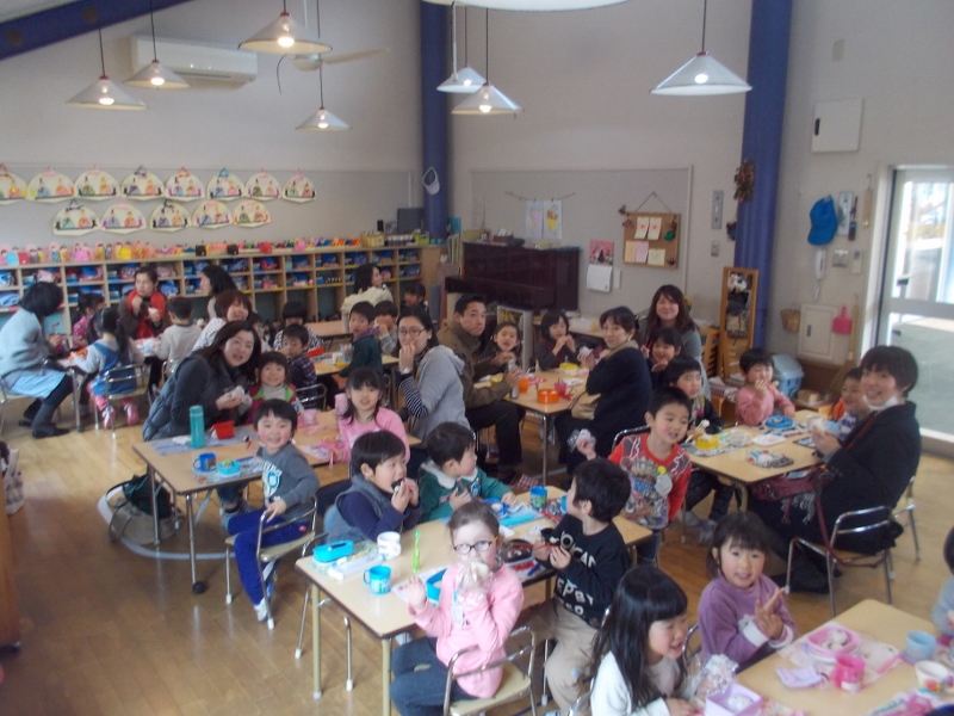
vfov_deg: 48.2
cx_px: 477
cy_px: 358
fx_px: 799
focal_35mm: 29
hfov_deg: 61.7
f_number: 3.3
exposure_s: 1/30
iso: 160
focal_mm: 4.1
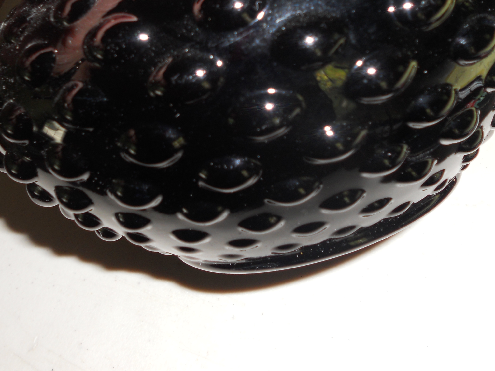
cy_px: 78
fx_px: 729
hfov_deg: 37.5
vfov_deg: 28.0
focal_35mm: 51
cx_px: 241
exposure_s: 1/25
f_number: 3.5
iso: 80
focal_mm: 5.8
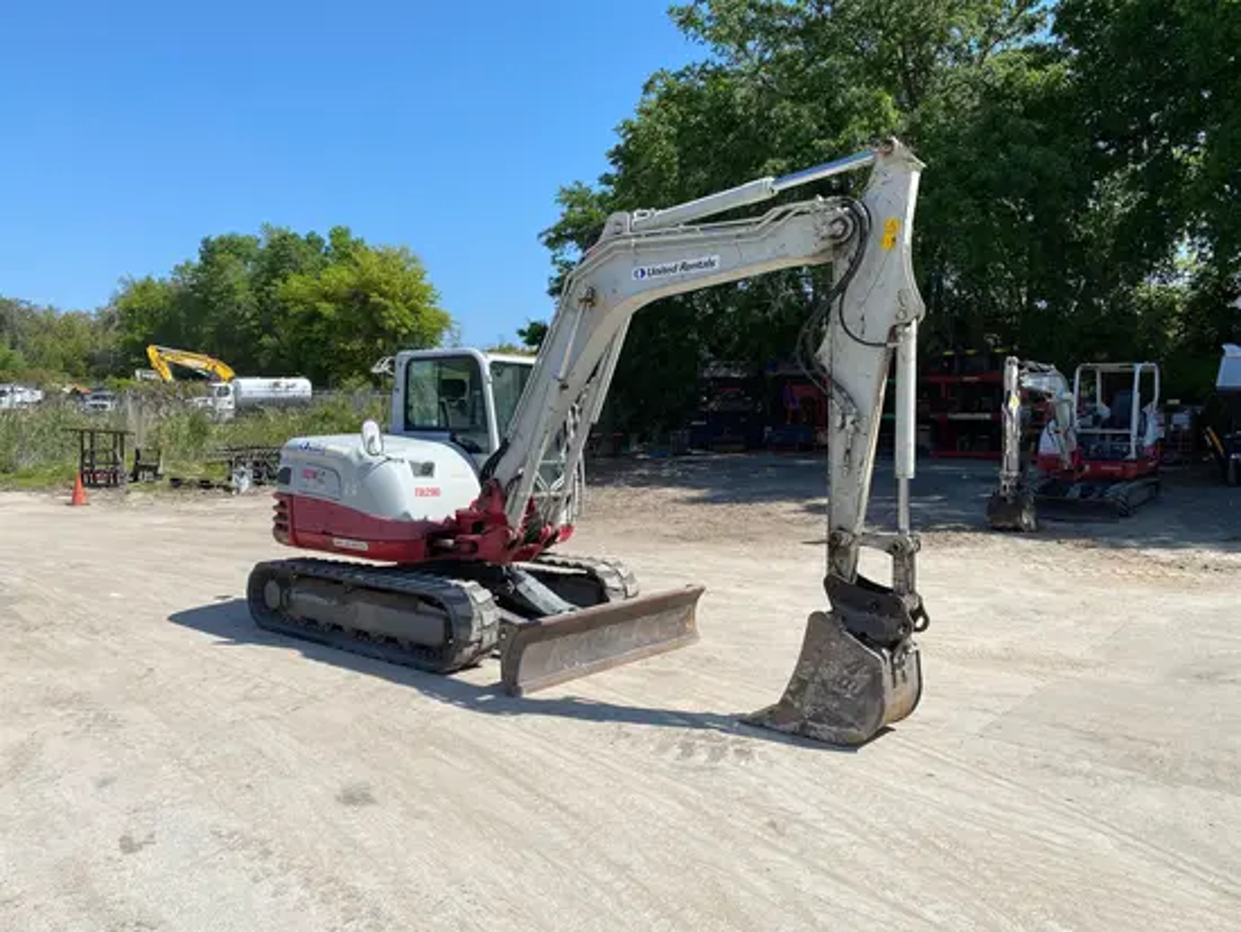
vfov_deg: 53.1
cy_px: 466
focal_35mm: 26
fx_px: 933
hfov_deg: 67.3
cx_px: 620
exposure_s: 1/2688
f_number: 1.8
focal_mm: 4.25
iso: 32
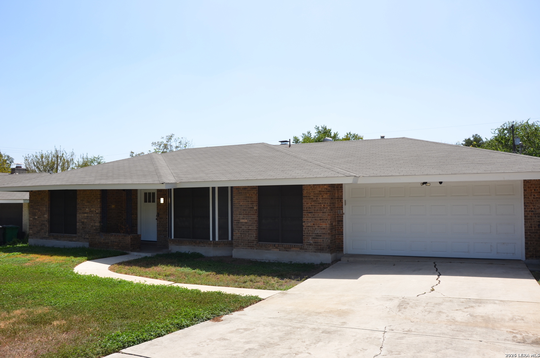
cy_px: 179
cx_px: 270
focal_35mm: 27
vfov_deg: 47.7
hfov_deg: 67.5
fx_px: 404
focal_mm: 18
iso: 100
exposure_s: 1/250
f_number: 7.1
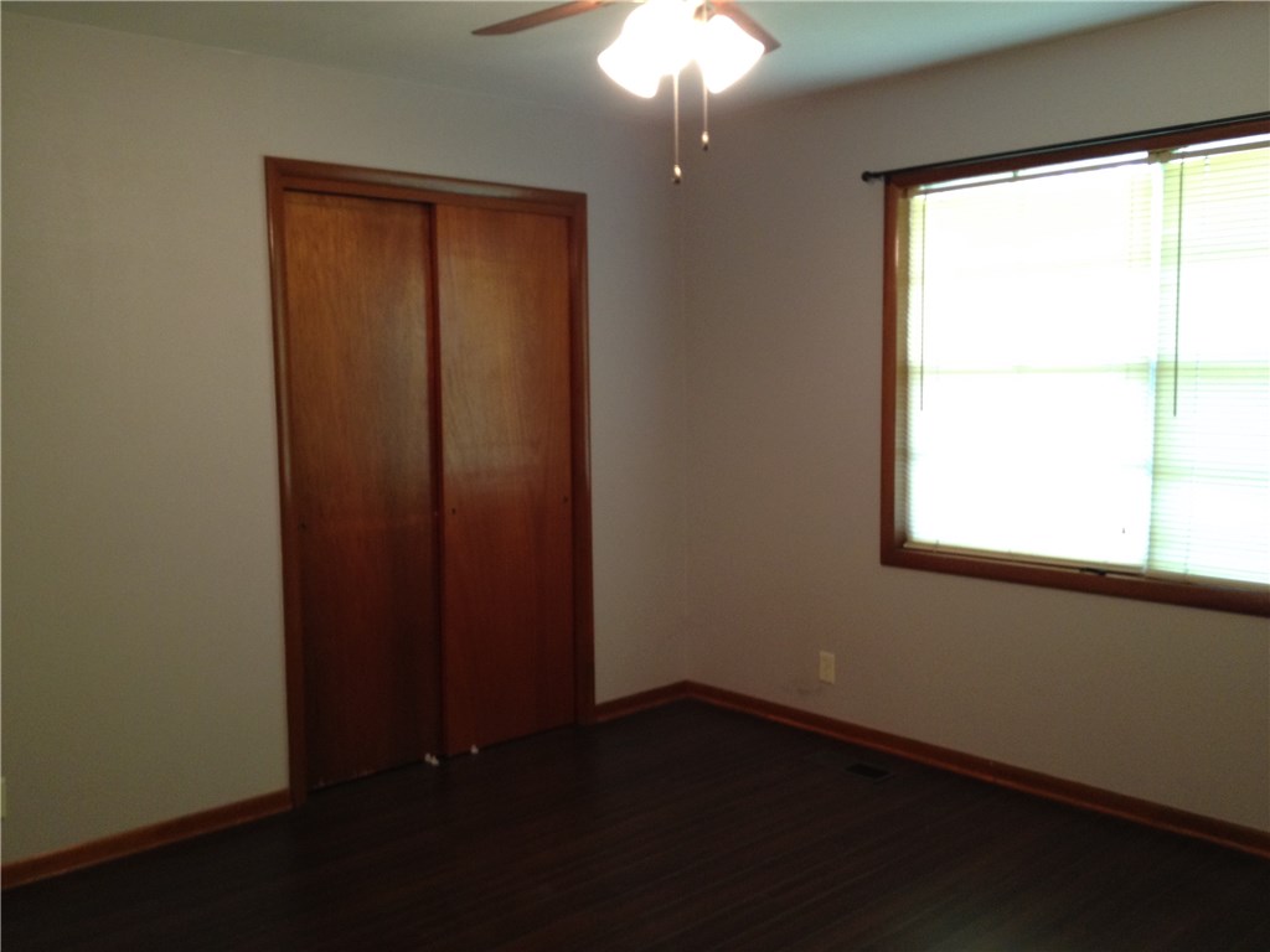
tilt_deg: -8.7
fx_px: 1284
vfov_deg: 40.7
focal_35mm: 35
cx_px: 635
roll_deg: +1.6
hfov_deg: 52.6
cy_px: 476
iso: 125
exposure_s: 1/20
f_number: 2.4
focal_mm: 4.28
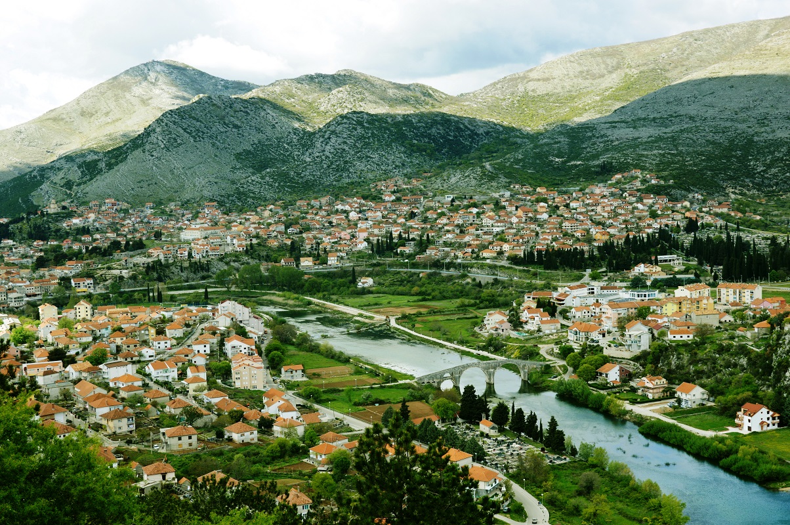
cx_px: 395
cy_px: 262
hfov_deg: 41.2
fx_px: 1052
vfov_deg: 28.0
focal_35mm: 48
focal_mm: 32
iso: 100
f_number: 6.3
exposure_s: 1/160
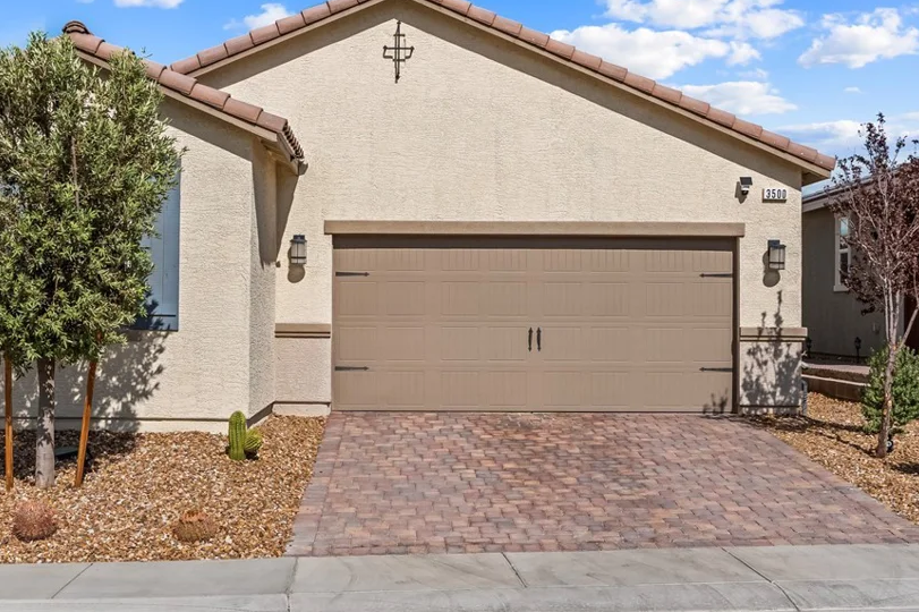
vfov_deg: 25.5
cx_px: 403
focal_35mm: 53
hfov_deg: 37.5
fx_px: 1352
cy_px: 296
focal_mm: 28
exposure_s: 1/8000
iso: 400
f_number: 8
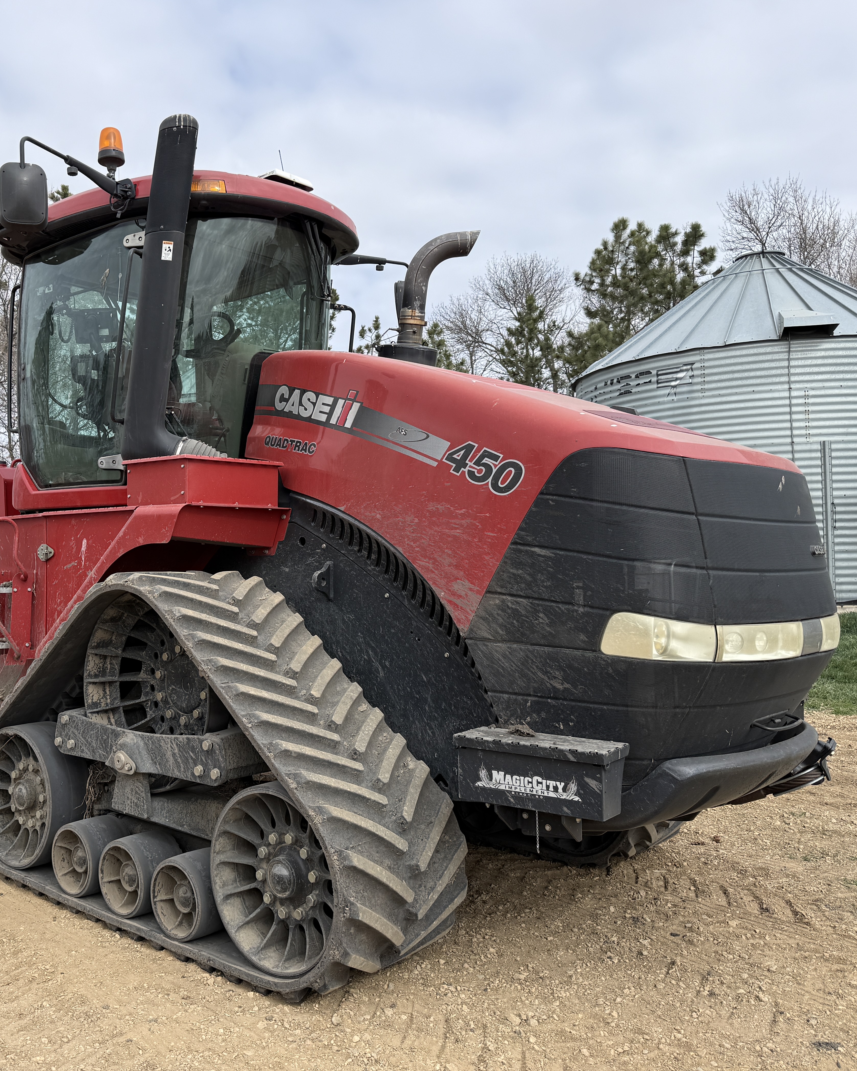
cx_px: 272
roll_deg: +1.3
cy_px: 534
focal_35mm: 32
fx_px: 1015
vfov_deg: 55.7
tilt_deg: +3.4
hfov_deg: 45.0
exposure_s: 1/2445
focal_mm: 6.76
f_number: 1.78
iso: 80
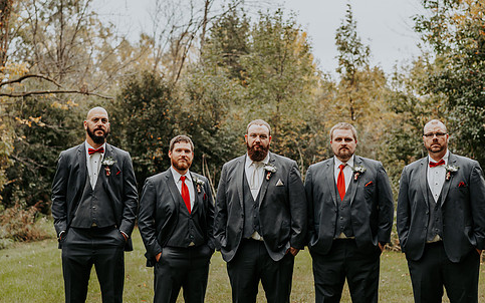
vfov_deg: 18.3
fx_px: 939
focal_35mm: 71
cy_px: 113
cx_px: 246
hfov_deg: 29.0
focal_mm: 58
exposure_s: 1/1000
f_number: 2.8
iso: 500
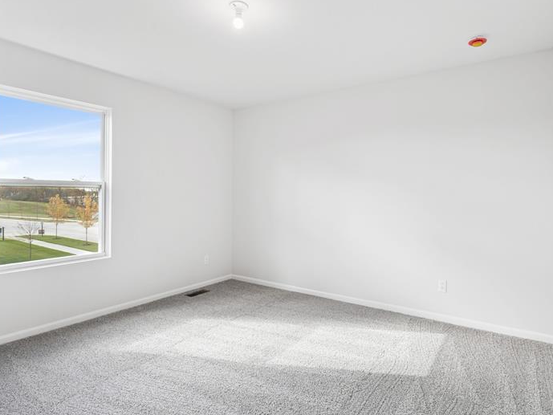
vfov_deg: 65.9
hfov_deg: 81.3
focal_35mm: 20
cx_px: 314
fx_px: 320
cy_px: 194
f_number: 9
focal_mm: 14
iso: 100
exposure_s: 1/4
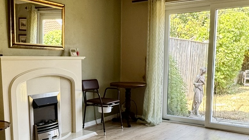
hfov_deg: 50.4
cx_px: 113
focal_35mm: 40
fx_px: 264
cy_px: 98
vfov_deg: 29.4
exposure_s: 1/99
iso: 80
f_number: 2.2
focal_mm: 2.22
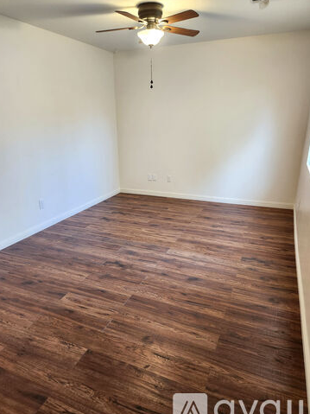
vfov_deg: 71.6
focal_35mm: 24
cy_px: 212
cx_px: 151
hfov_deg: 56.8
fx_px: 287
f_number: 1.8
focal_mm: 5.4
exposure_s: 1/120
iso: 320
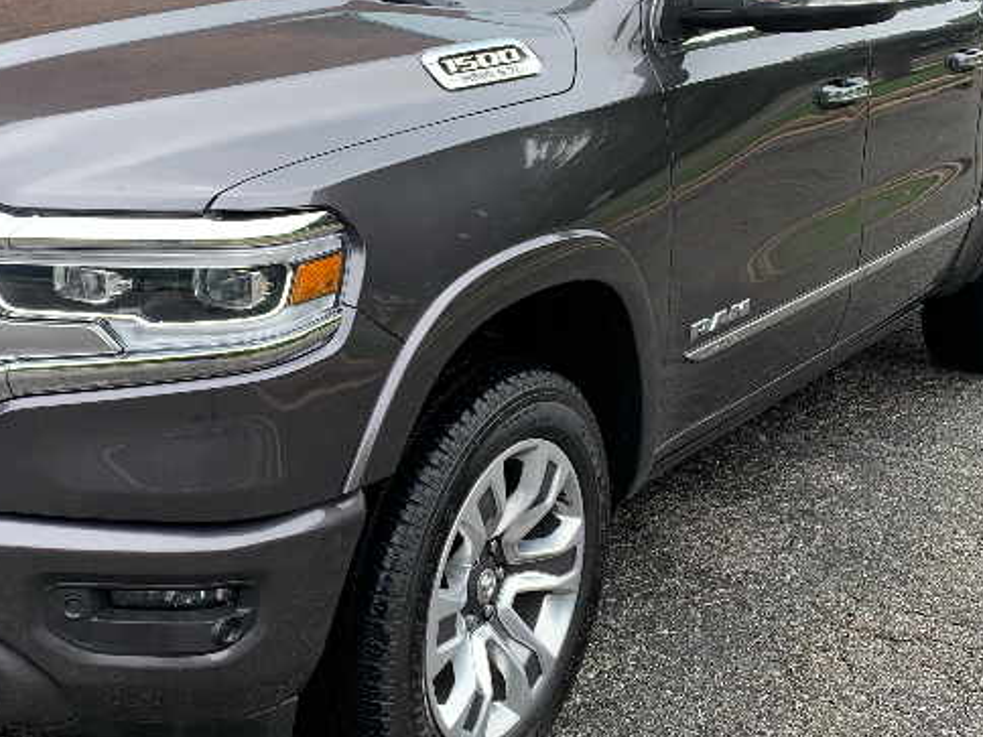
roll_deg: +0.8
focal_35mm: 55
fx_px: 1562
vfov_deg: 26.5
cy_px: 298
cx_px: 325
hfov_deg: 34.6
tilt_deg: -11.7
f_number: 1.8
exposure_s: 1/478
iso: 25
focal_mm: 4.25
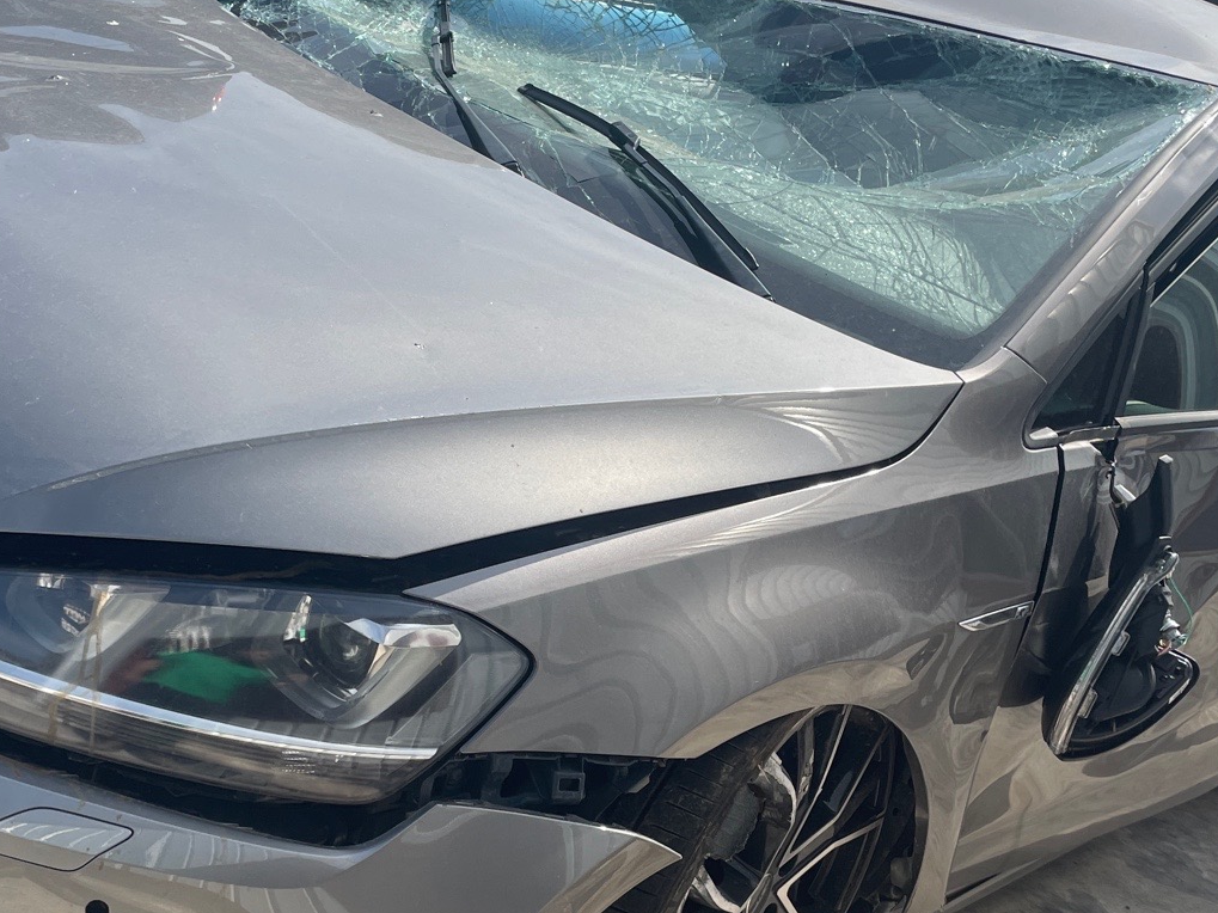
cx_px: 565
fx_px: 1724
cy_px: 576
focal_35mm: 49
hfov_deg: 38.9
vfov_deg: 29.5
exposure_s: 1/2618
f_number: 1.6
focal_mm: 4.2
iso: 32
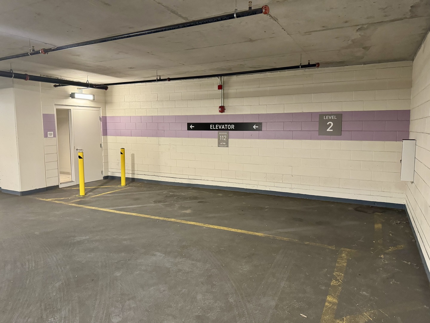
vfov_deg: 56.8
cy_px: 162
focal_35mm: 24
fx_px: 298
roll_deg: -0.8
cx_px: 215
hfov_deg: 71.6
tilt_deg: -6.2
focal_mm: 6.76
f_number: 1.78
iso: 640
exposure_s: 1/60
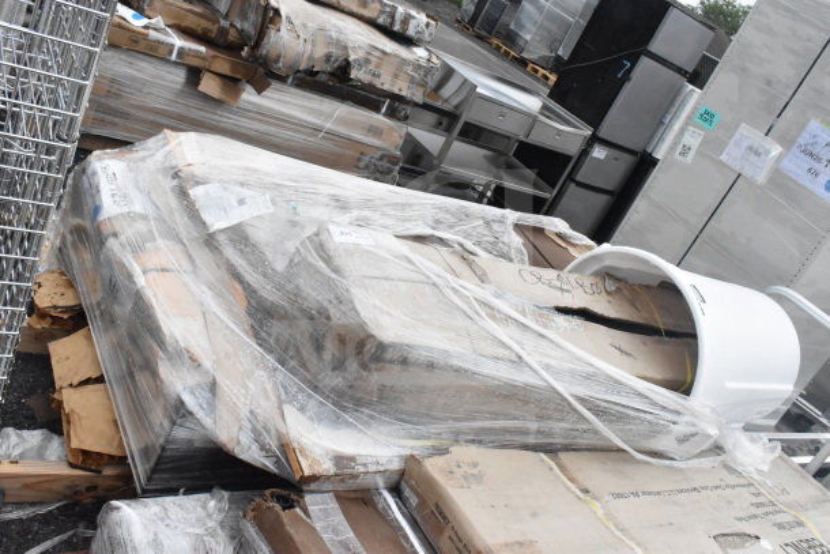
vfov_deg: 41.7
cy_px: 277
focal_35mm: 32
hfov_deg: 59.5
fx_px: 726
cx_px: 415
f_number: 18
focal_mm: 21
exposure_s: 1/1250
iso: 6400
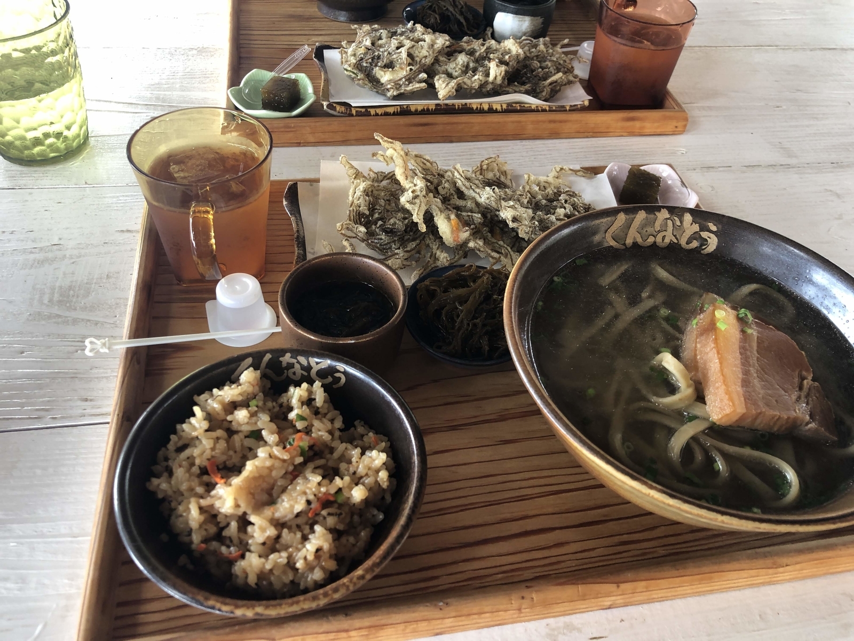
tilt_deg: -45.5
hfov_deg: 63.4
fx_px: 691
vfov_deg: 49.7
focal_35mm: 28
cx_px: 427
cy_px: 320
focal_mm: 4
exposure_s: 1/30
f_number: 1.8
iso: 32
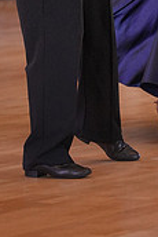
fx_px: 2772
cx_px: 152
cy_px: -110
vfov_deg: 4.8
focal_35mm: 422
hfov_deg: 3.3
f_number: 4
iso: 2000
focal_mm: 125
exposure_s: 1/500
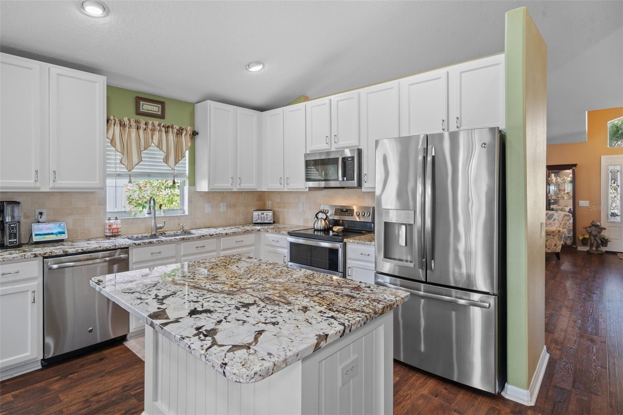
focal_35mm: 18
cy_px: 208
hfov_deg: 90.0
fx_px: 311
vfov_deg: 67.4
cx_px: 312
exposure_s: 2.5
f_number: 8
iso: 320
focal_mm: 18
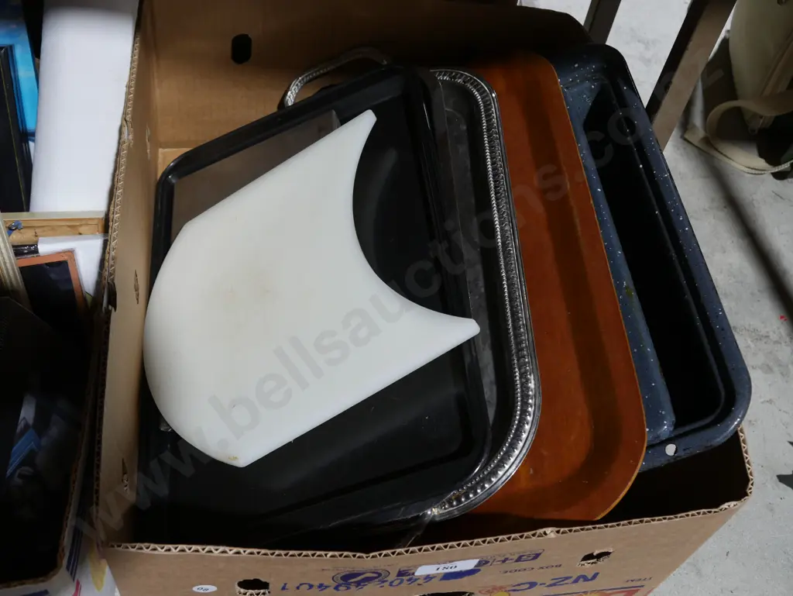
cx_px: 396
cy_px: 298
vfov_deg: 36.0
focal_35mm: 40
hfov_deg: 46.8
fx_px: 917
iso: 640
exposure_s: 1/60
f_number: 5
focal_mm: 20
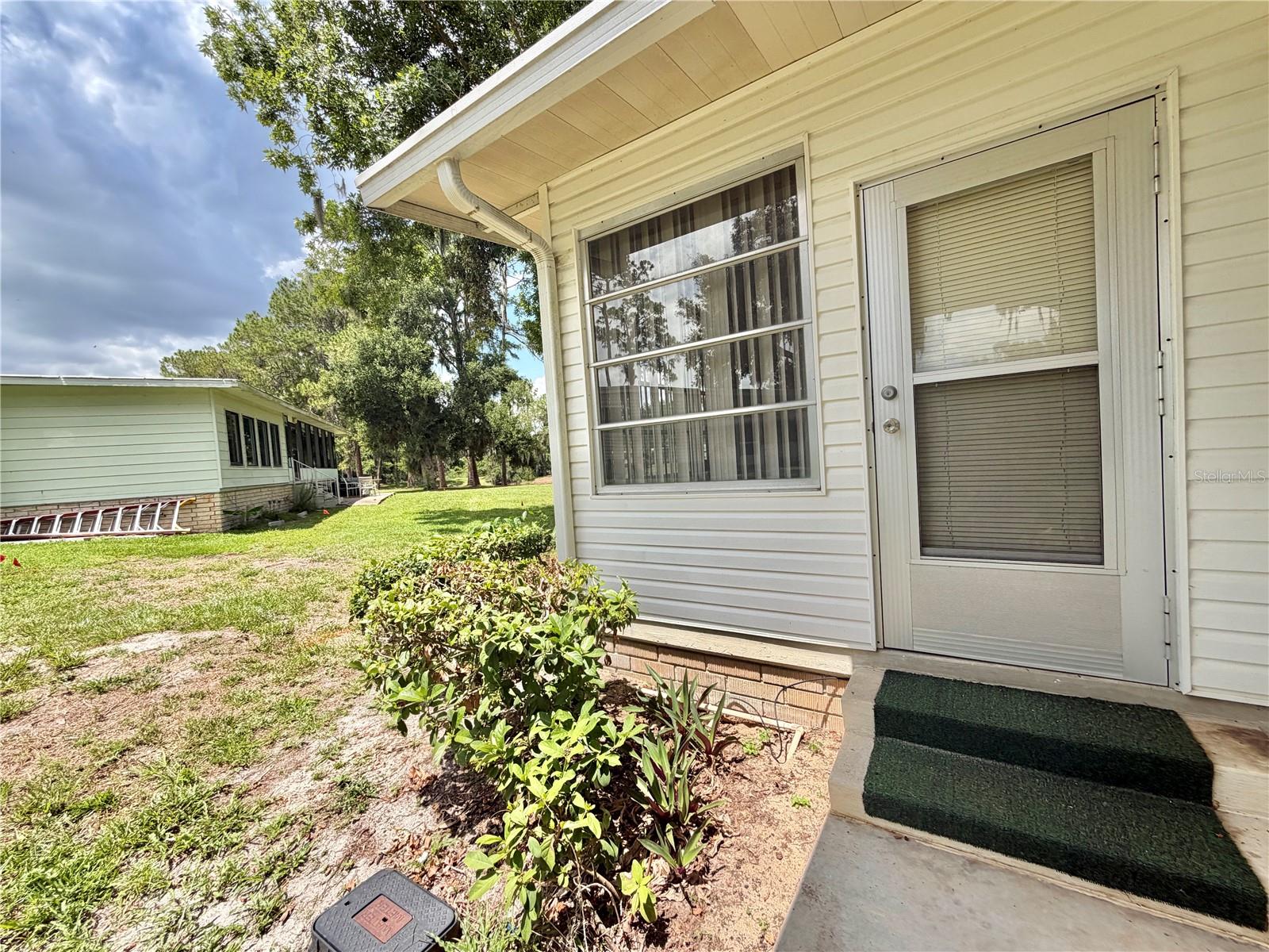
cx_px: 634
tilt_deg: -1.2
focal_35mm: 14
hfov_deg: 102.1
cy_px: 476
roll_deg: +3.6
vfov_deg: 85.7
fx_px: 513
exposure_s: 1/770
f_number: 2.2
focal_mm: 2.22
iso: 40
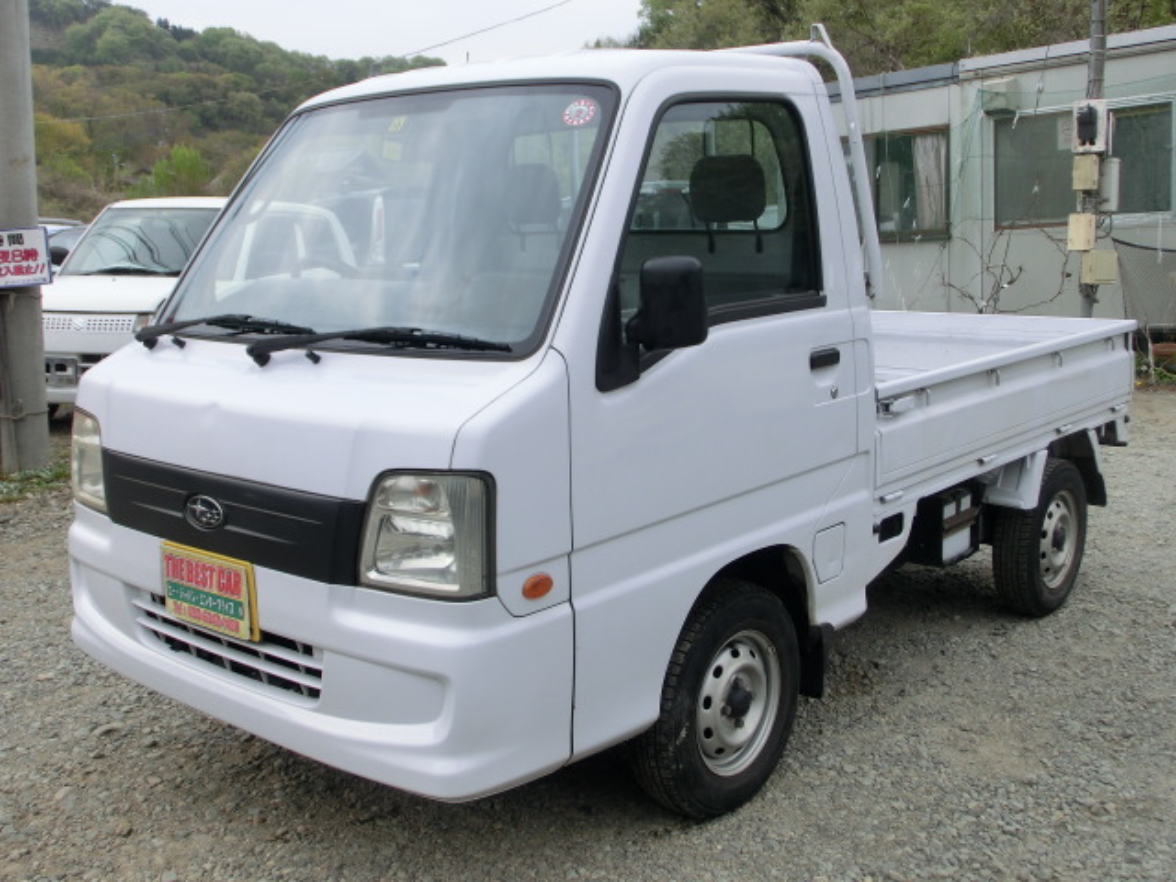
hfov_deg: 44.8
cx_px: 588
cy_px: 441
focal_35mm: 42
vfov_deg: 34.3
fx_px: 1427
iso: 100
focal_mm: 7.38
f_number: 4
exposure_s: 1/320
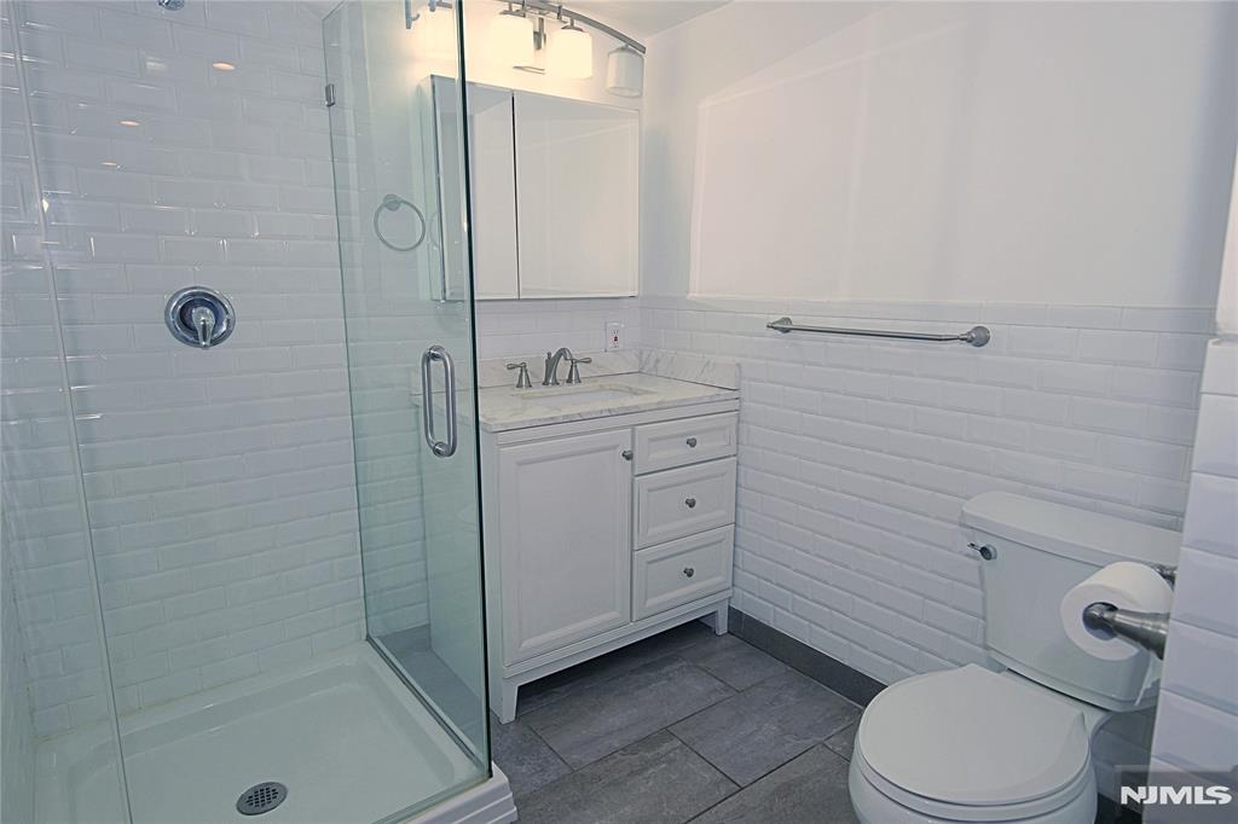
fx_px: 688
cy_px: 412
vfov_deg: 61.9
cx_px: 619
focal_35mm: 20
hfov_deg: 84.0
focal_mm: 20
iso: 500
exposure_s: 1/125
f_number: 7.1
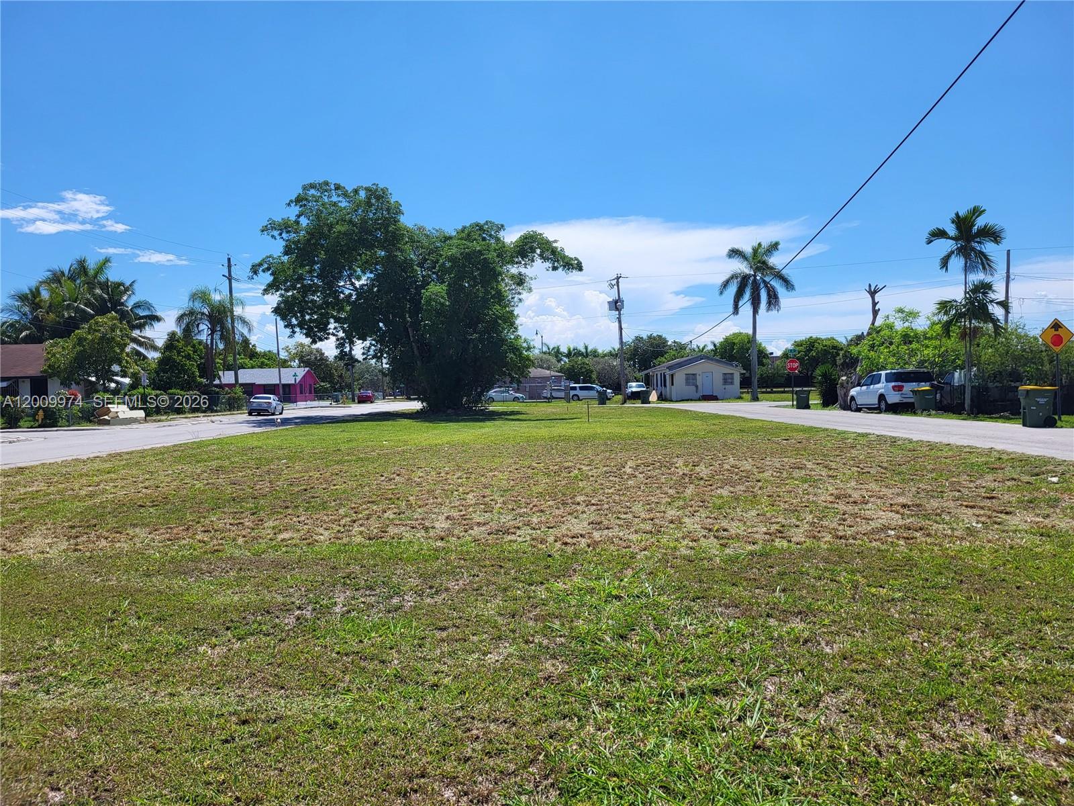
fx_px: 807
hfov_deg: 67.3
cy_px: 403
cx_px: 537
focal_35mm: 26
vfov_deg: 53.1
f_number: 1.8
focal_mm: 5.4
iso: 40
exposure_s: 1/3427
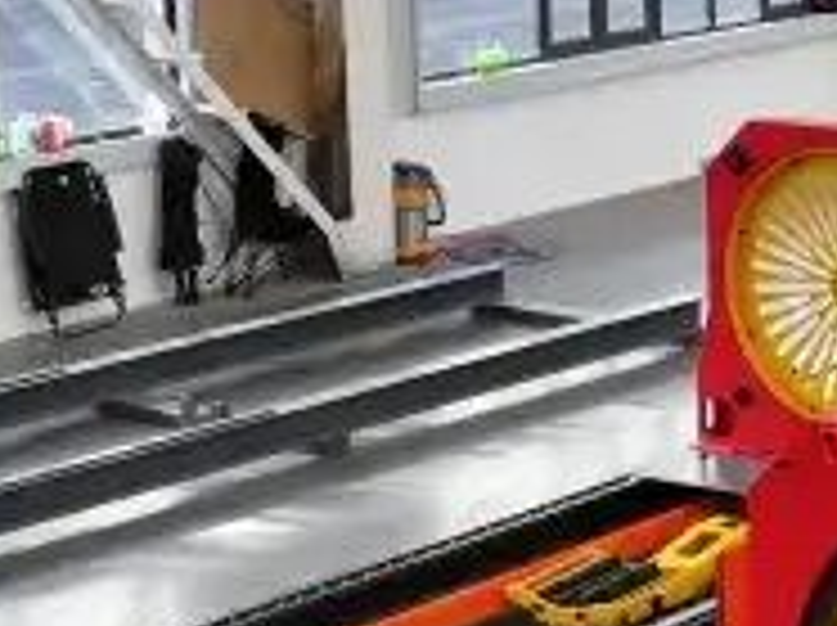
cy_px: 241
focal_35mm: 129
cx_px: 1044
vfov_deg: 11.5
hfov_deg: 14.7
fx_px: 3115
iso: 320
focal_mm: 12.29
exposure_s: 1/320
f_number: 2.8
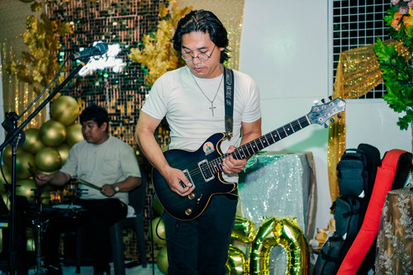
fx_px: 573
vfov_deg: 27.0
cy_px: 138
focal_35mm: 50
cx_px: 206
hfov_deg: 39.6
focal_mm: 50
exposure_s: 1/200
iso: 800
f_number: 2.8
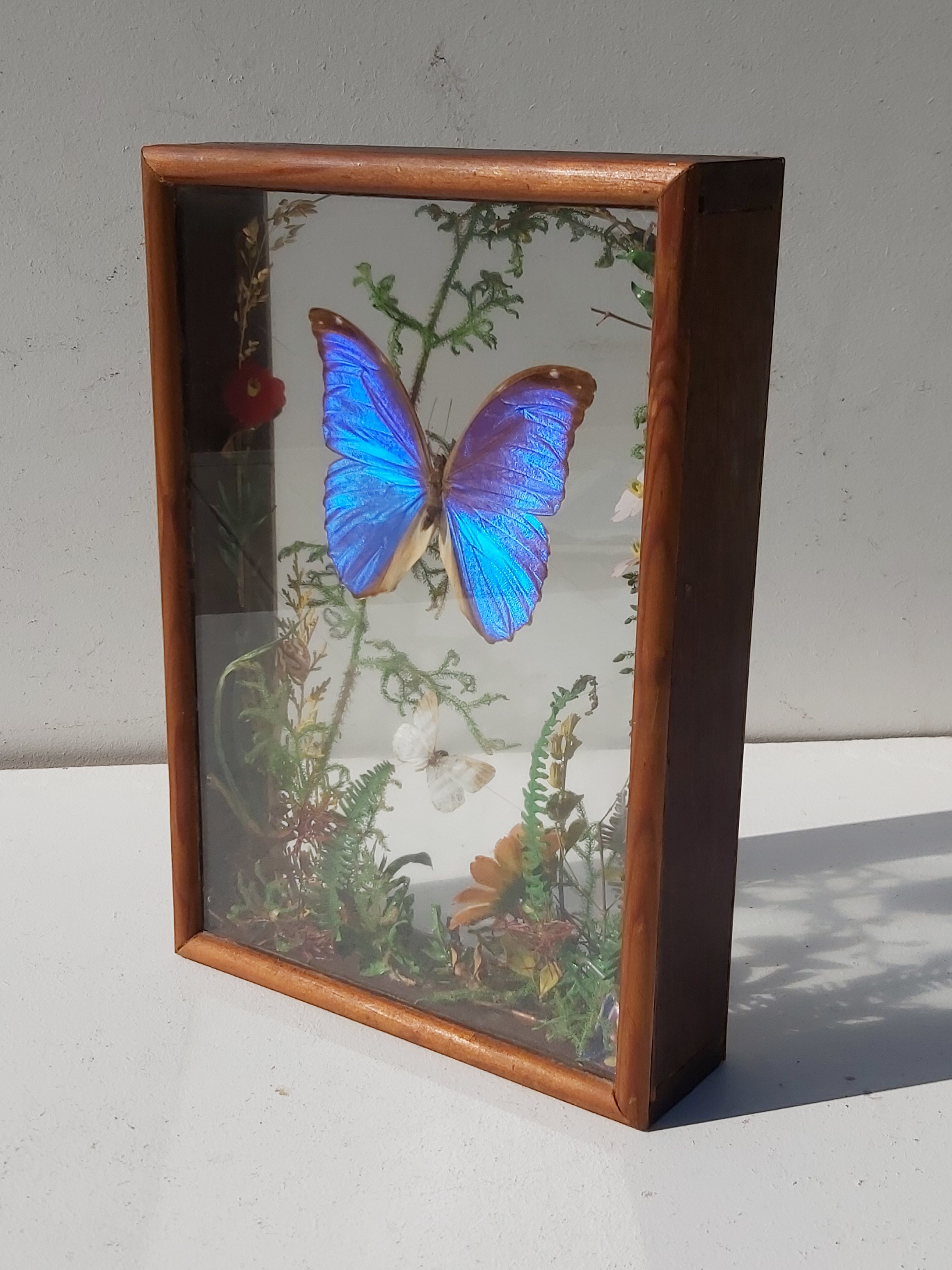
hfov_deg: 53.1
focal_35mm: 26
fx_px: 953
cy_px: 635
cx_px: 476
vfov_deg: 67.3
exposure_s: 1/7745
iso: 64
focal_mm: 3.92
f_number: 1.7
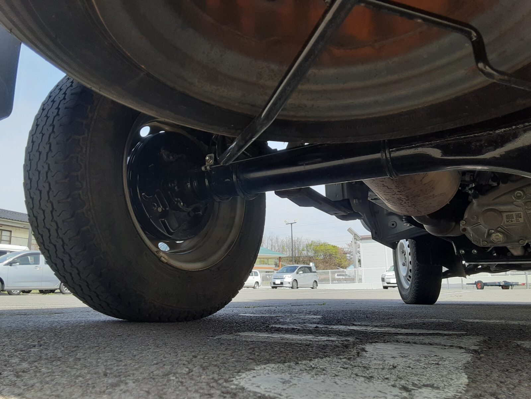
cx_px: 266
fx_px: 414
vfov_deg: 51.4
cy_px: 200
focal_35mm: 27
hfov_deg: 65.3
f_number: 1.9
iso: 40
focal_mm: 2.91
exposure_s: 1/457
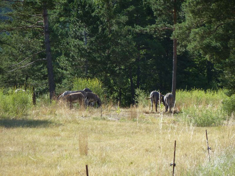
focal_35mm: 278
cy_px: 88
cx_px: 118
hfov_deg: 7.1
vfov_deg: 5.3
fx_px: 1887
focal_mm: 45.7
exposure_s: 1/160
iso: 80
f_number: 4.8
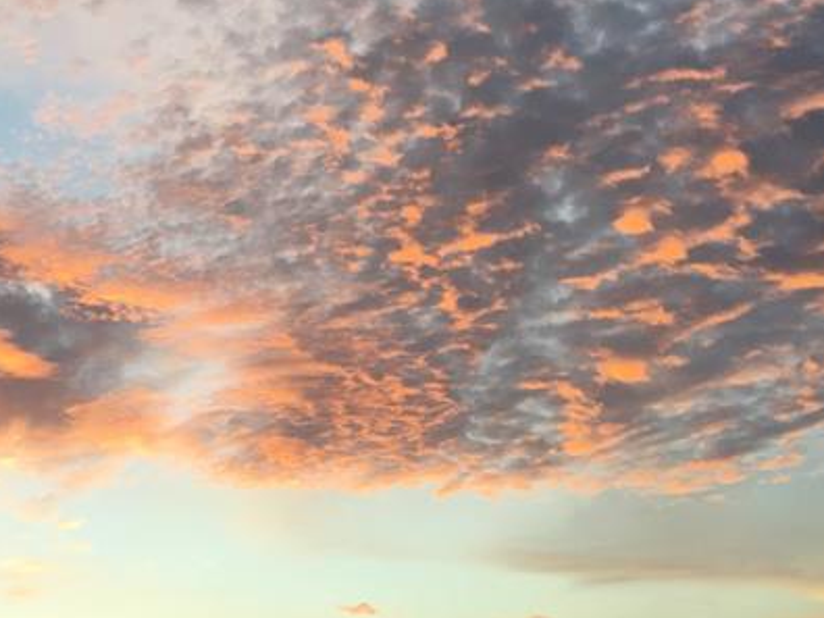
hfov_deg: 23.9
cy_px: 422
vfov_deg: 19.6
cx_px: -141
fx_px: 1785
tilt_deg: +15.6
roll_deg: +1.5
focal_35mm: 75
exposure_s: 1/120
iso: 32
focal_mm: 4.15
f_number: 2.2
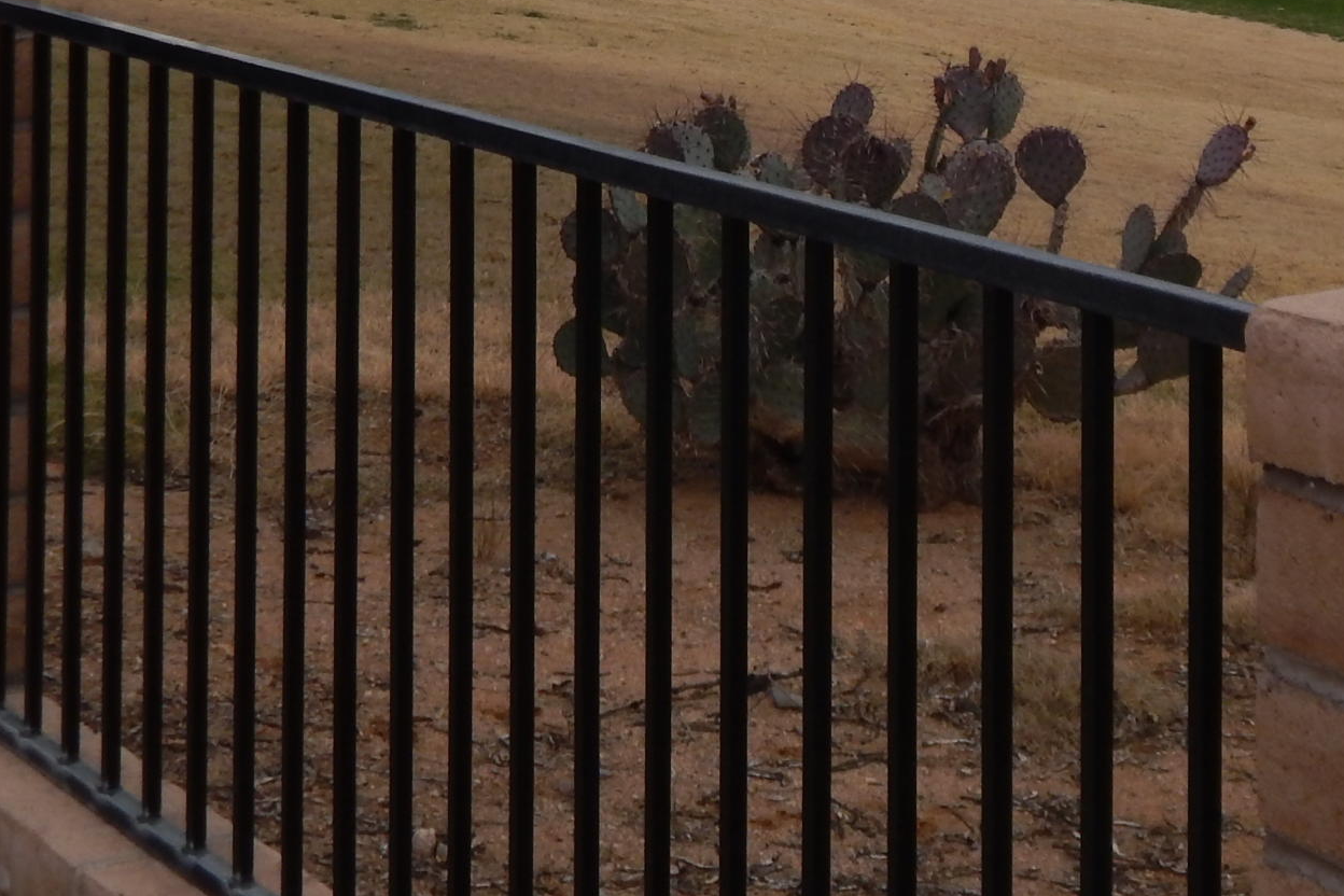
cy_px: -252
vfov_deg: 13.9
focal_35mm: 95
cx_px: 1079
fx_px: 3546
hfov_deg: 21.2
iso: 125
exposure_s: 1/800
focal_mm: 6.8
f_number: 3.4
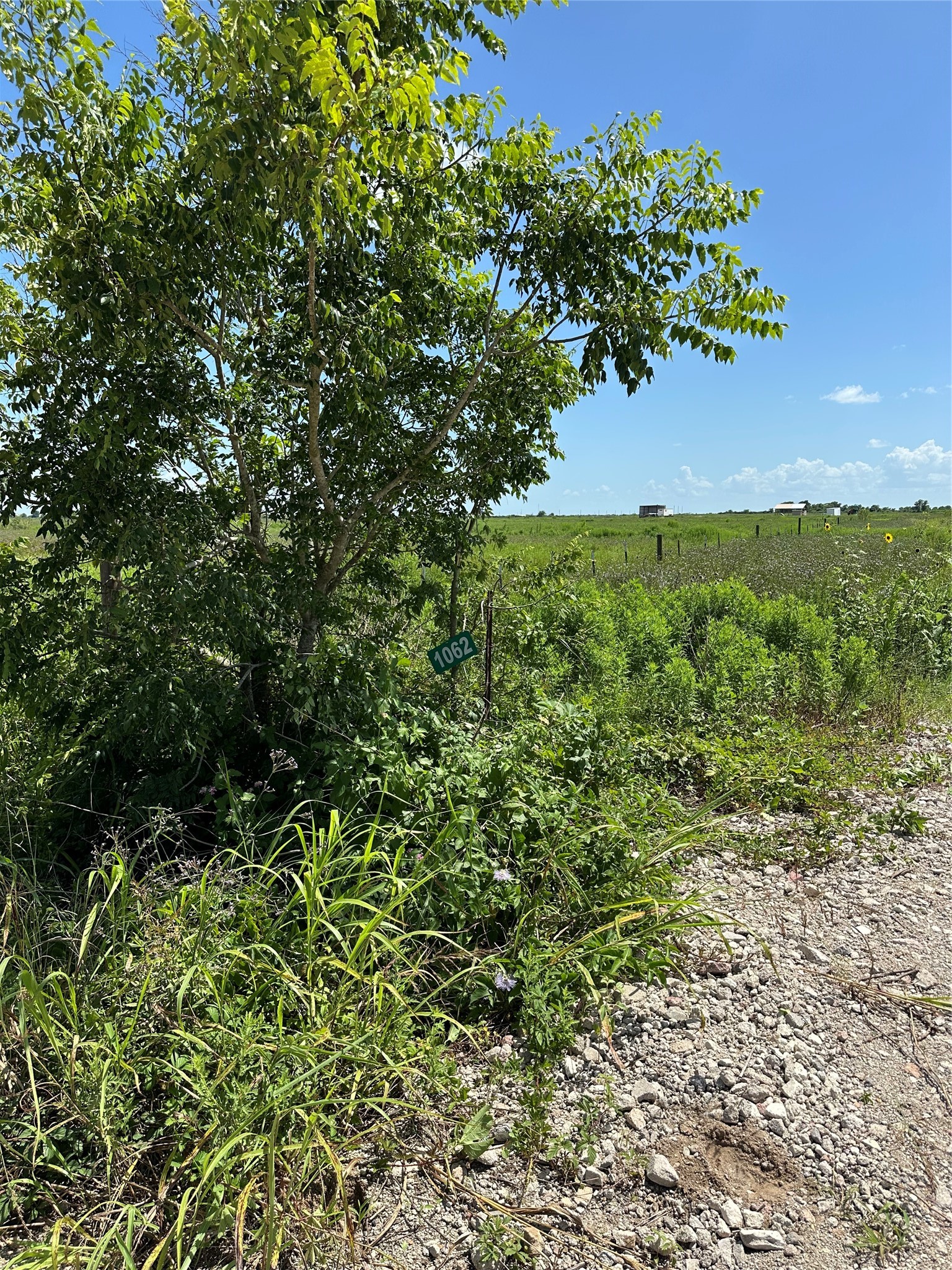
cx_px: 476
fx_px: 880
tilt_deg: -8.1
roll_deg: -0.7
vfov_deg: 71.6
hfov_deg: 56.8
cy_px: 635
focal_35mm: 24
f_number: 1.78
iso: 80
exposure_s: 1/3597
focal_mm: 6.86
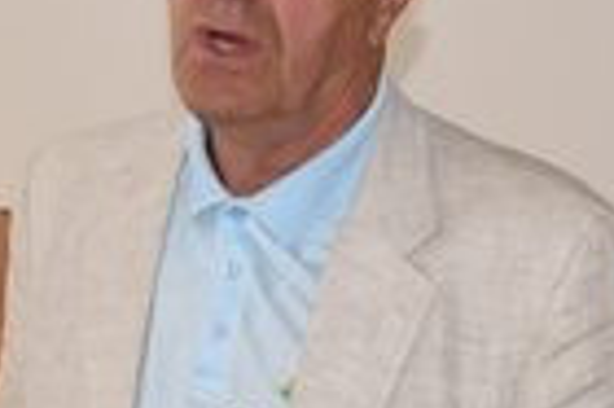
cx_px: 132
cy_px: 274
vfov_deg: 10.6
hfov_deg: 15.8
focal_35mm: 129
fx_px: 2198
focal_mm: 30
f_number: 5.6
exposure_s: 1/125
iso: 220
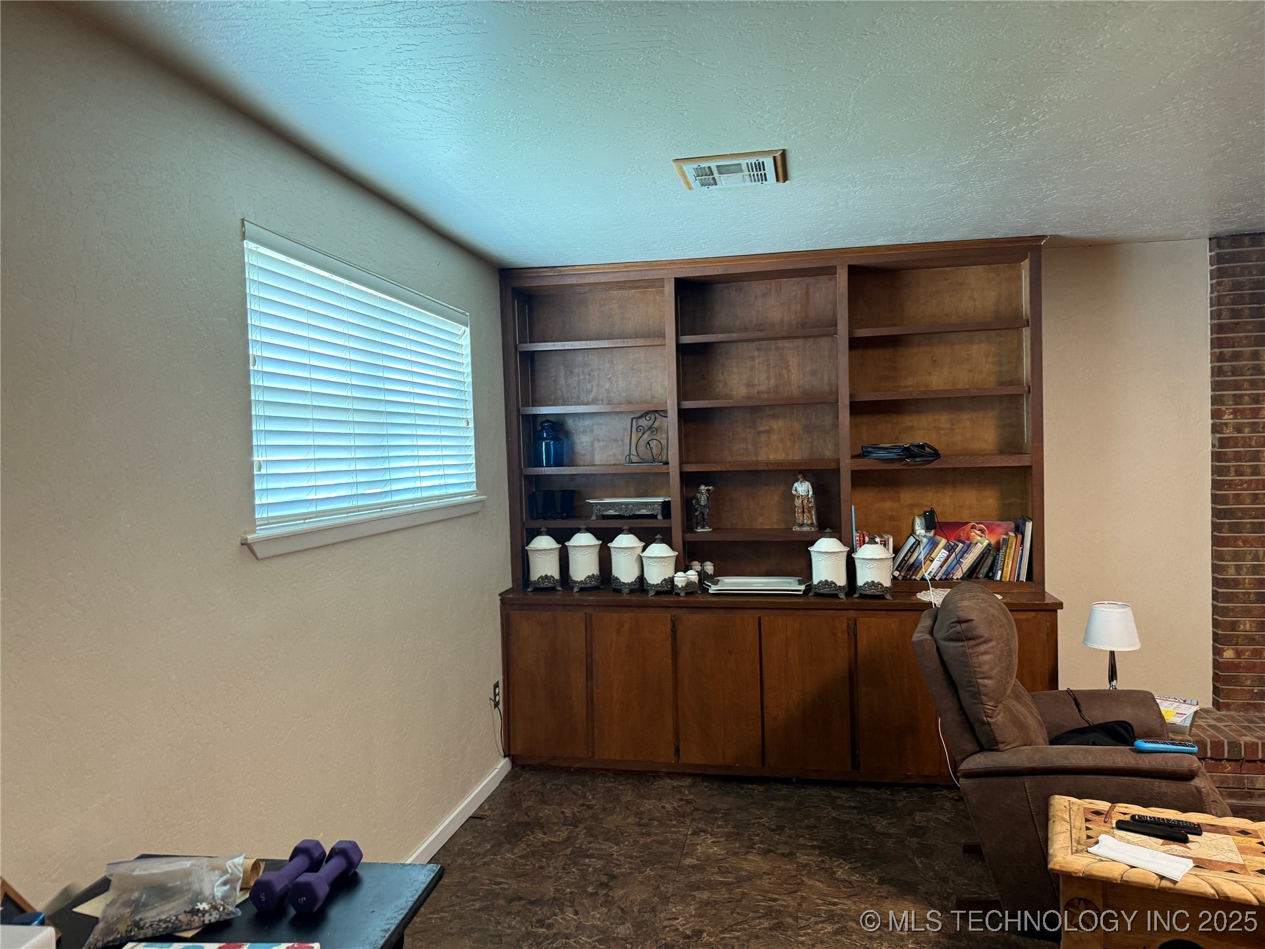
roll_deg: +1.4
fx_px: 877
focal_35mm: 24
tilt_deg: +1.1
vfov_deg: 56.8
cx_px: 632
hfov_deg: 71.6
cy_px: 474
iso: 250
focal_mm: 6.76
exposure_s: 1/60
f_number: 1.78
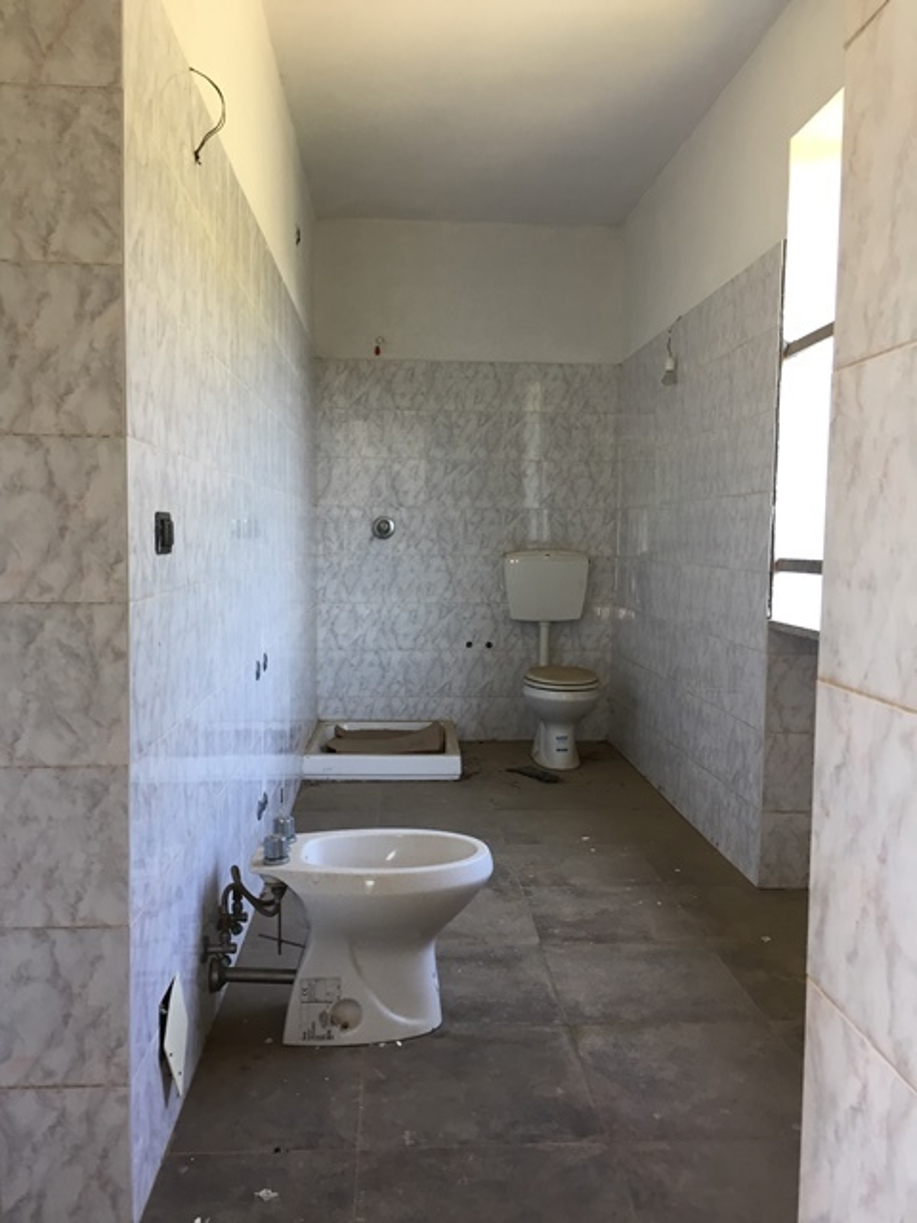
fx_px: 1024
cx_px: 458
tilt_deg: -2.6
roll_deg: -0.3
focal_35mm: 29
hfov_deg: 48.2
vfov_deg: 61.7
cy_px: 612
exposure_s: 1/33
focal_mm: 4.15
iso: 32
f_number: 2.2
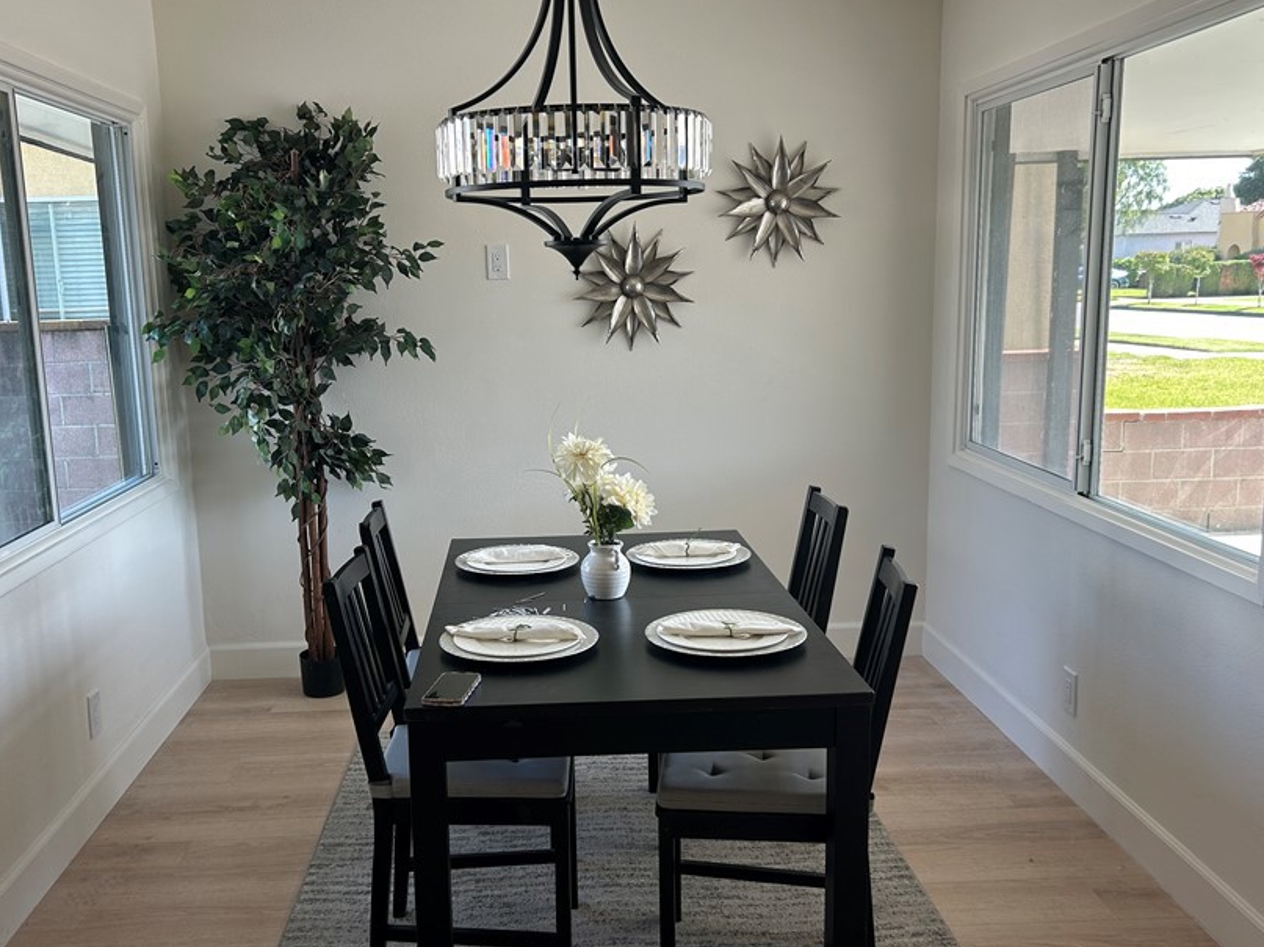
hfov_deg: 55.2
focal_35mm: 33
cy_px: 502
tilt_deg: -10.3
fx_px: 1205
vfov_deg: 42.9
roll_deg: +1.6
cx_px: 562
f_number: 1.5
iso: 40
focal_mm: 5.7
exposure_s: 1/121
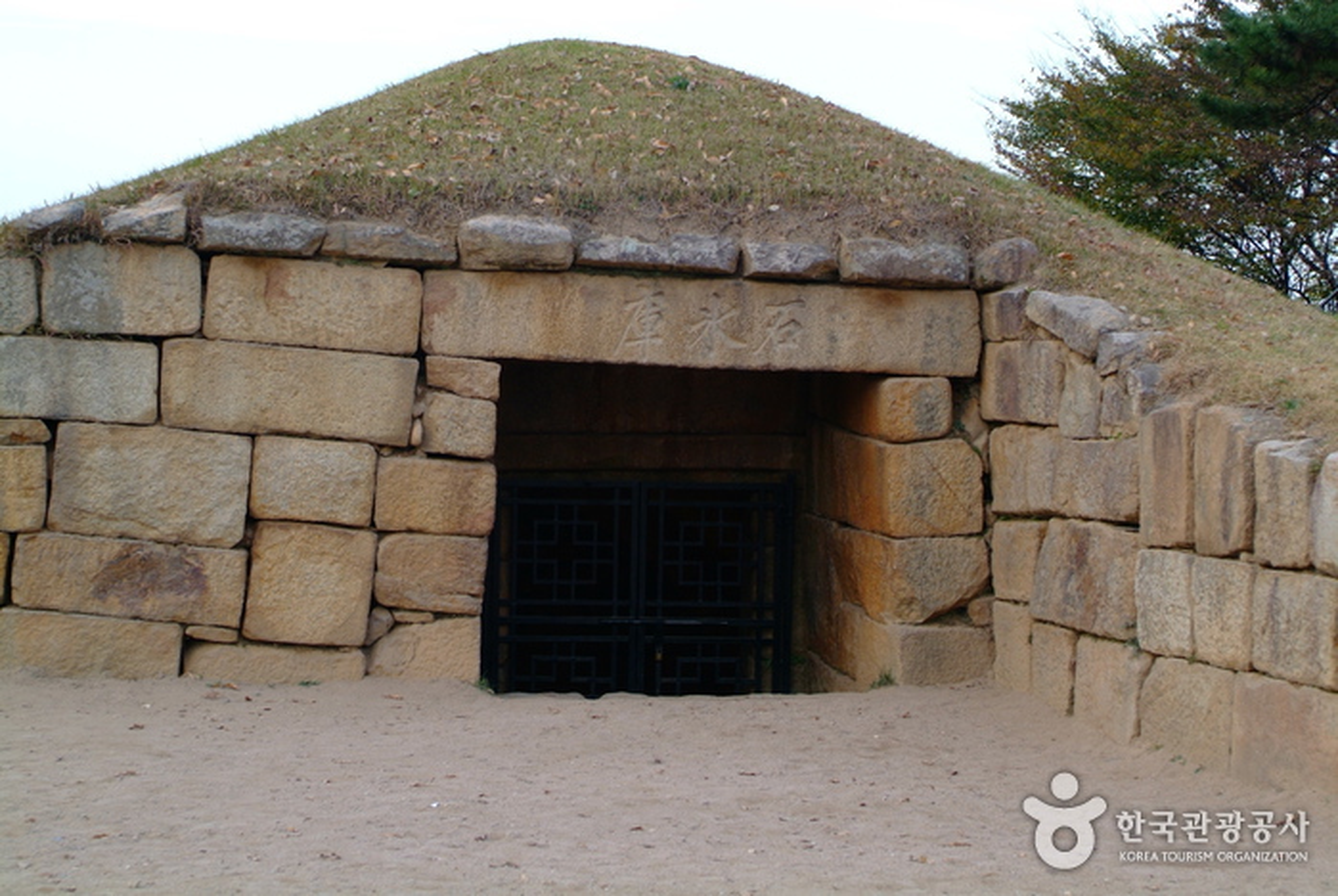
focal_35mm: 83
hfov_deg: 24.4
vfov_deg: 16.5
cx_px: 669
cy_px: 448
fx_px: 3089
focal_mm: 55
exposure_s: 1/90
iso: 400
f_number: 4.8
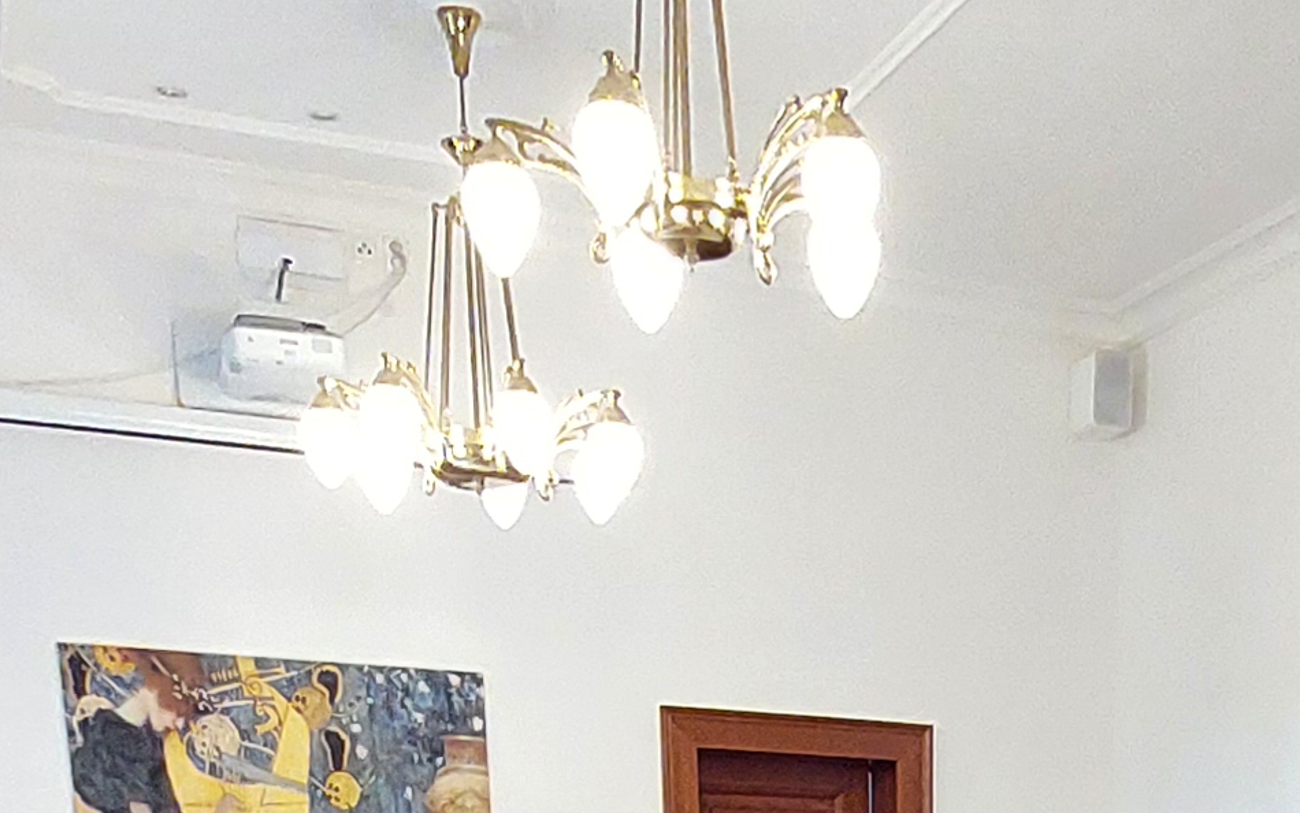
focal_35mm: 58
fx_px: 2055
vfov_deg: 16.7
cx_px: 1050
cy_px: 1633
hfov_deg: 34.0
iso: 320
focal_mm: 1.74
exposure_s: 1/30
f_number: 2.2
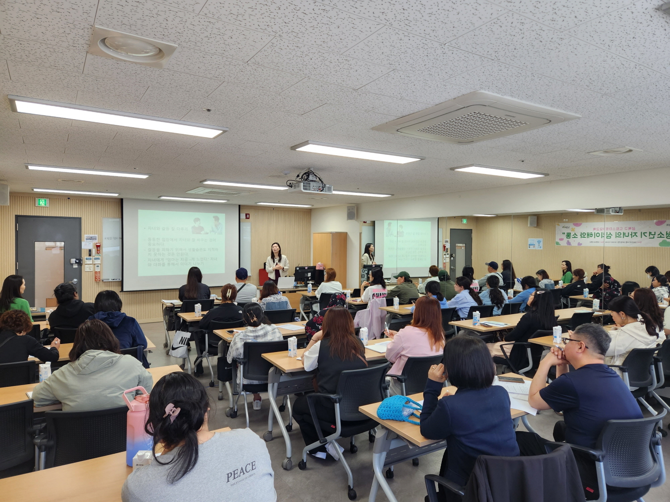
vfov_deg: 58.9
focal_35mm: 23
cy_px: 251
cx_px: 335
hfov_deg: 73.9
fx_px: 445
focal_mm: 5.4
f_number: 1.8
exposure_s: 1/120
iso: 80
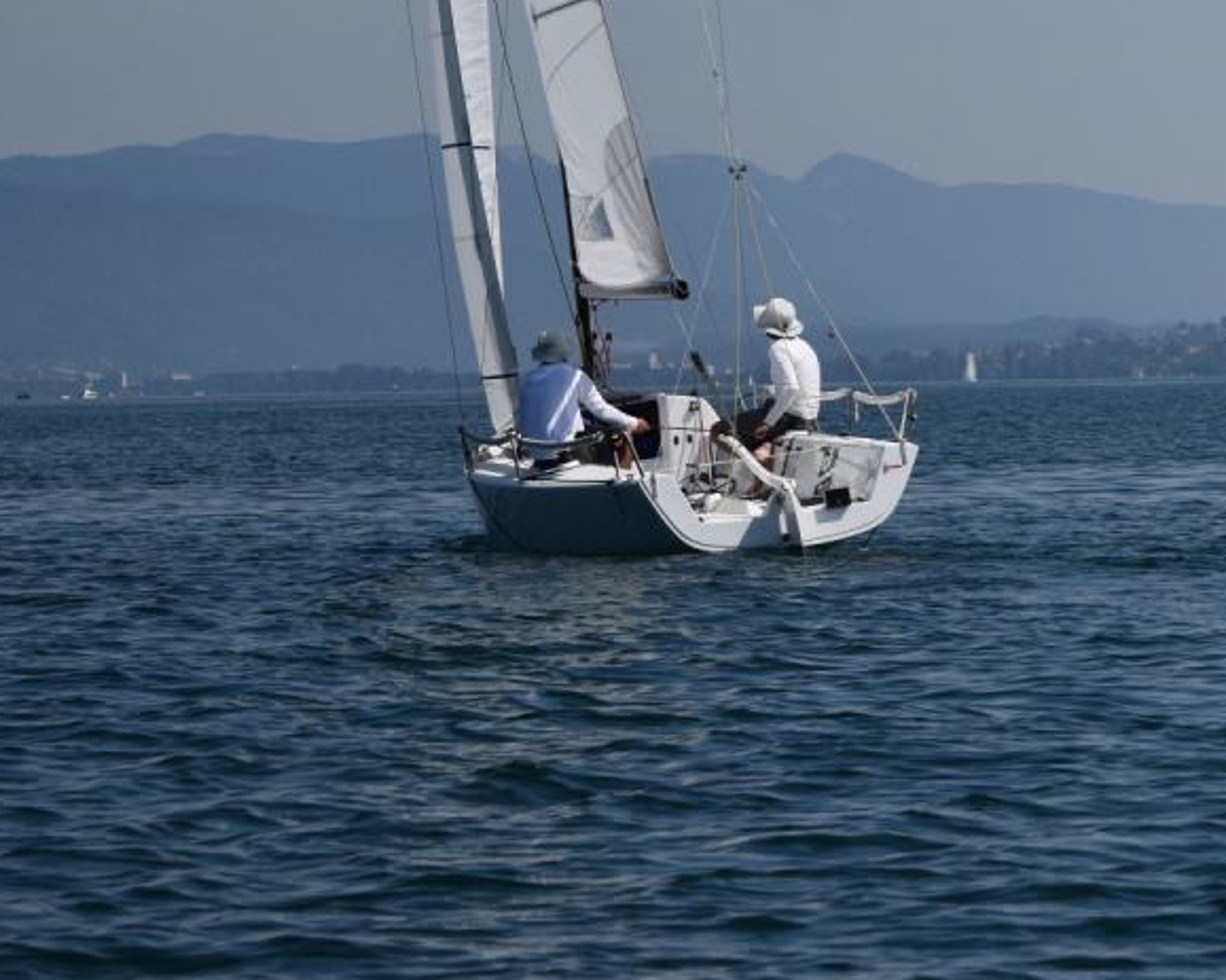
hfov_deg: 9.2
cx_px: 529
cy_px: -146
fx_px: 7619
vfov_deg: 7.3
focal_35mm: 210
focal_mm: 72
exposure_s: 1/2000
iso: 360
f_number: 8
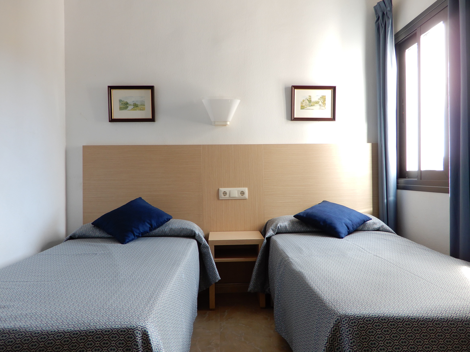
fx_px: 380
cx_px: 235
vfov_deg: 49.7
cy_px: 176
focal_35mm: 28
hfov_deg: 63.4
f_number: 3.5
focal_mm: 5
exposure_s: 1/15
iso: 80
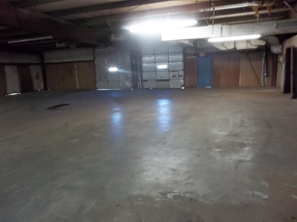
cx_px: 148
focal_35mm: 27
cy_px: 111
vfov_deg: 51.4
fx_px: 232
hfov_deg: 65.3
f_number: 3.5
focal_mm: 4.9
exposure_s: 1/8
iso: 303
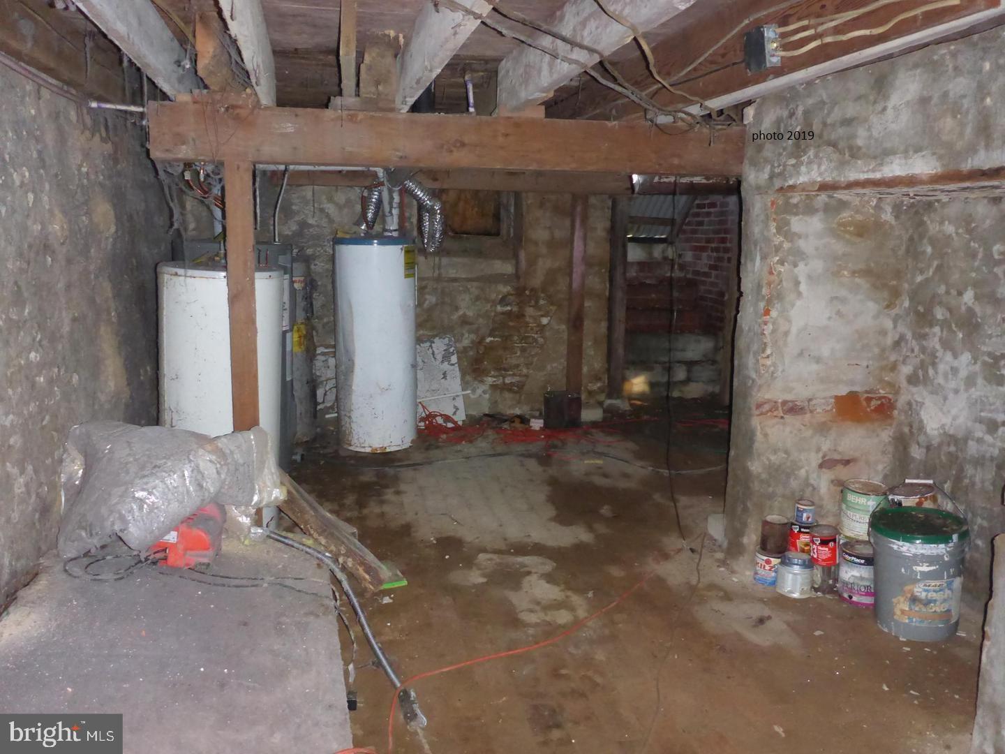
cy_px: 377
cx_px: 502
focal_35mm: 28
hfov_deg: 63.4
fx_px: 813
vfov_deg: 49.7
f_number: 3.3
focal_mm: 4.9
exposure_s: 1/60
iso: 800
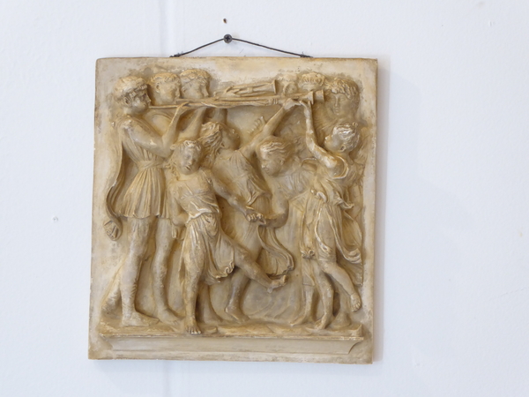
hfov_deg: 18.4
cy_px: 198
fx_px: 1635
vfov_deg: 13.8
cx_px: 264
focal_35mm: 107
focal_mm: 17.5
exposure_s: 1/10
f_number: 5
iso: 400
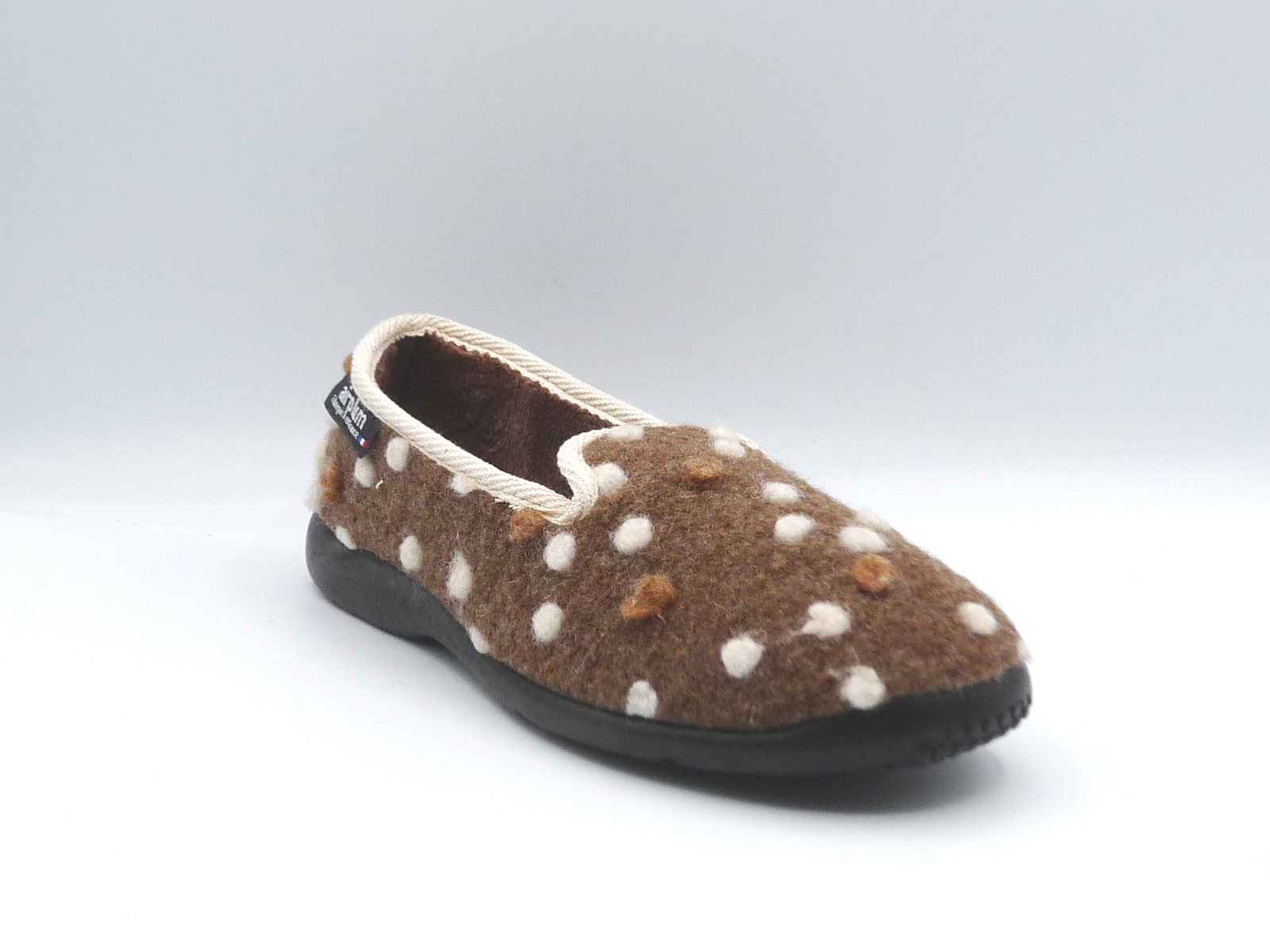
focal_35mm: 51
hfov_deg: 37.5
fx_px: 1871
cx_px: 635
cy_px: 476
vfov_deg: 28.6
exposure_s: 1/200
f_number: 4.5
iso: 100
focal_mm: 5.1
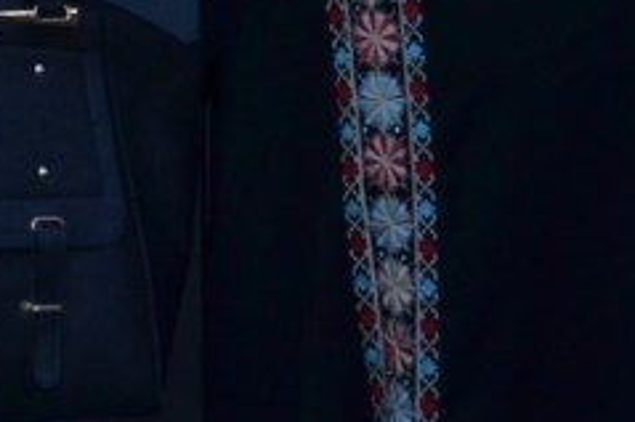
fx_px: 4248
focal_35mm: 241
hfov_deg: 8.3
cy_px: -401
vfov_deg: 5.6
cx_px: -359
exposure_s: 1/1000
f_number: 5.3
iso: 800
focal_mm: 40
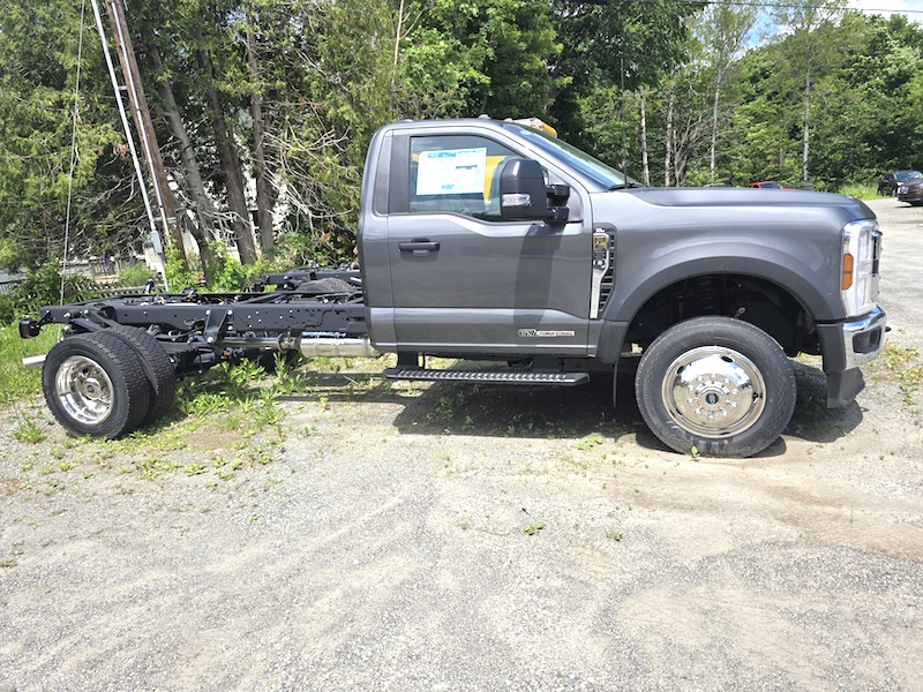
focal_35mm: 23
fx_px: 613
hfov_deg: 73.9
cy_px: 346
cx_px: 462
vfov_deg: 58.9
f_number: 1.7
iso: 12
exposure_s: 1/629
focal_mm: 6.3
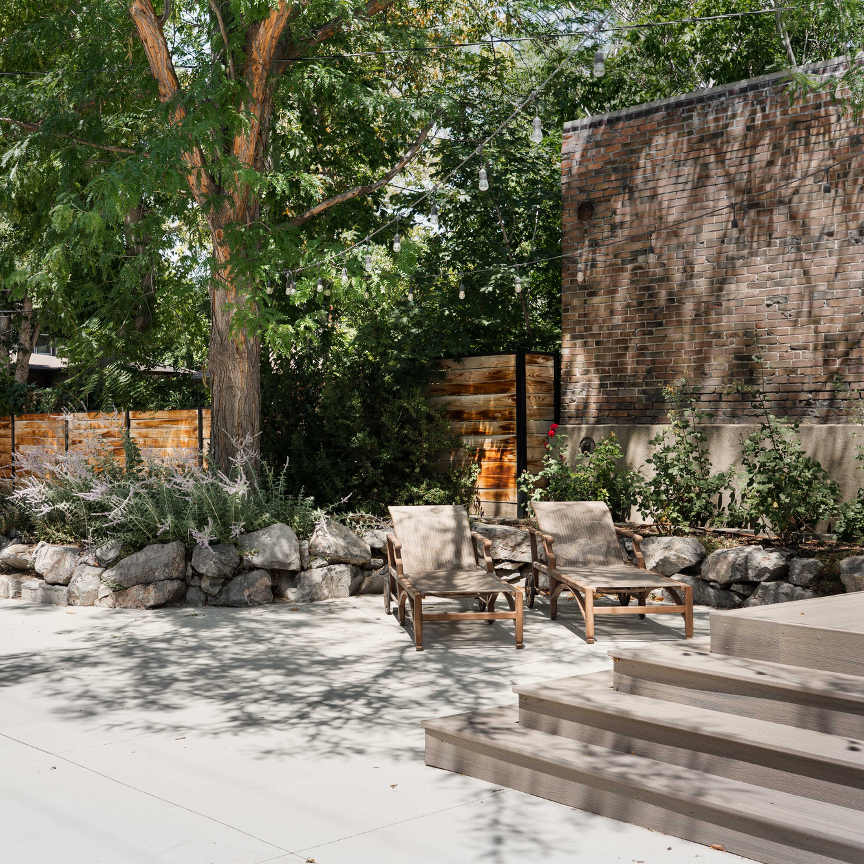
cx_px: 236
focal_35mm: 44
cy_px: 423
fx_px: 1229
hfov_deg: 37.9
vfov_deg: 38.7
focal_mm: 33.4
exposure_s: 1/100
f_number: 5.6
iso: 100
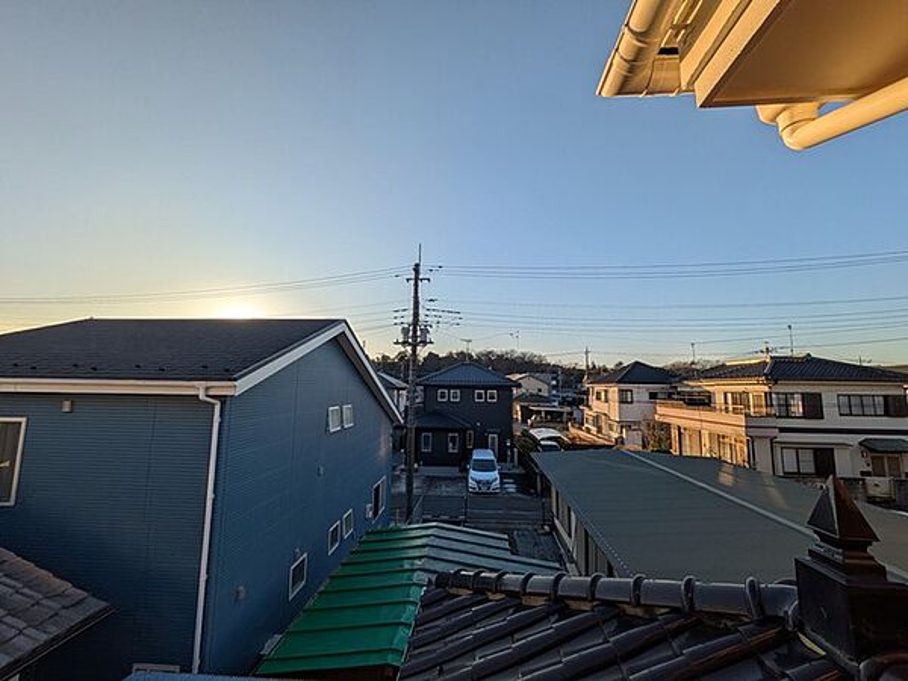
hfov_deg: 102.1
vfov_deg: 85.7
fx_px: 367
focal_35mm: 14
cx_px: 454
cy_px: 340
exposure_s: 1/2049
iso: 44
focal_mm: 1.83
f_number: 2.2
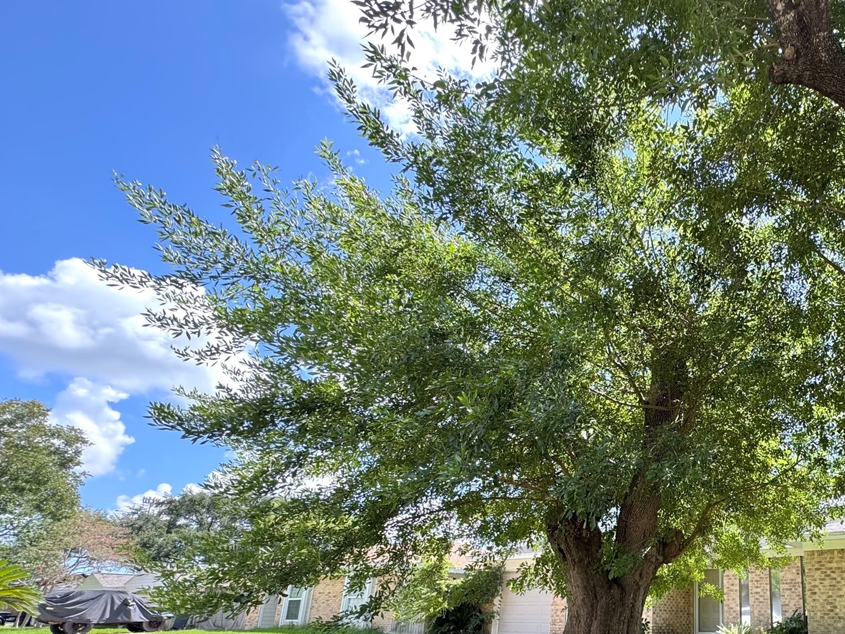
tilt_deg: +14.4
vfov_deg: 56.2
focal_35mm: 23
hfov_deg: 66.7
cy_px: 471
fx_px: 561
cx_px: 682
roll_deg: -0.4
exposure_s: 1/217
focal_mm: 2.22
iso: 40
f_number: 2.2
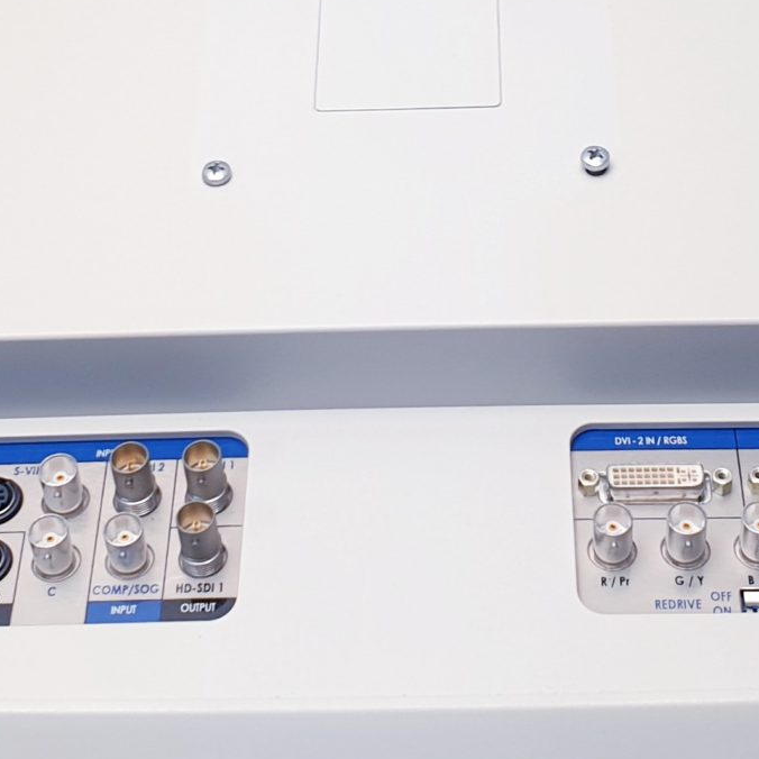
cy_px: 110
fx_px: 2158
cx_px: 426
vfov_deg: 19.7
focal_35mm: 87
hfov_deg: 19.9
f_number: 2.4
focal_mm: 4.3
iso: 50
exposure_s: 1/50
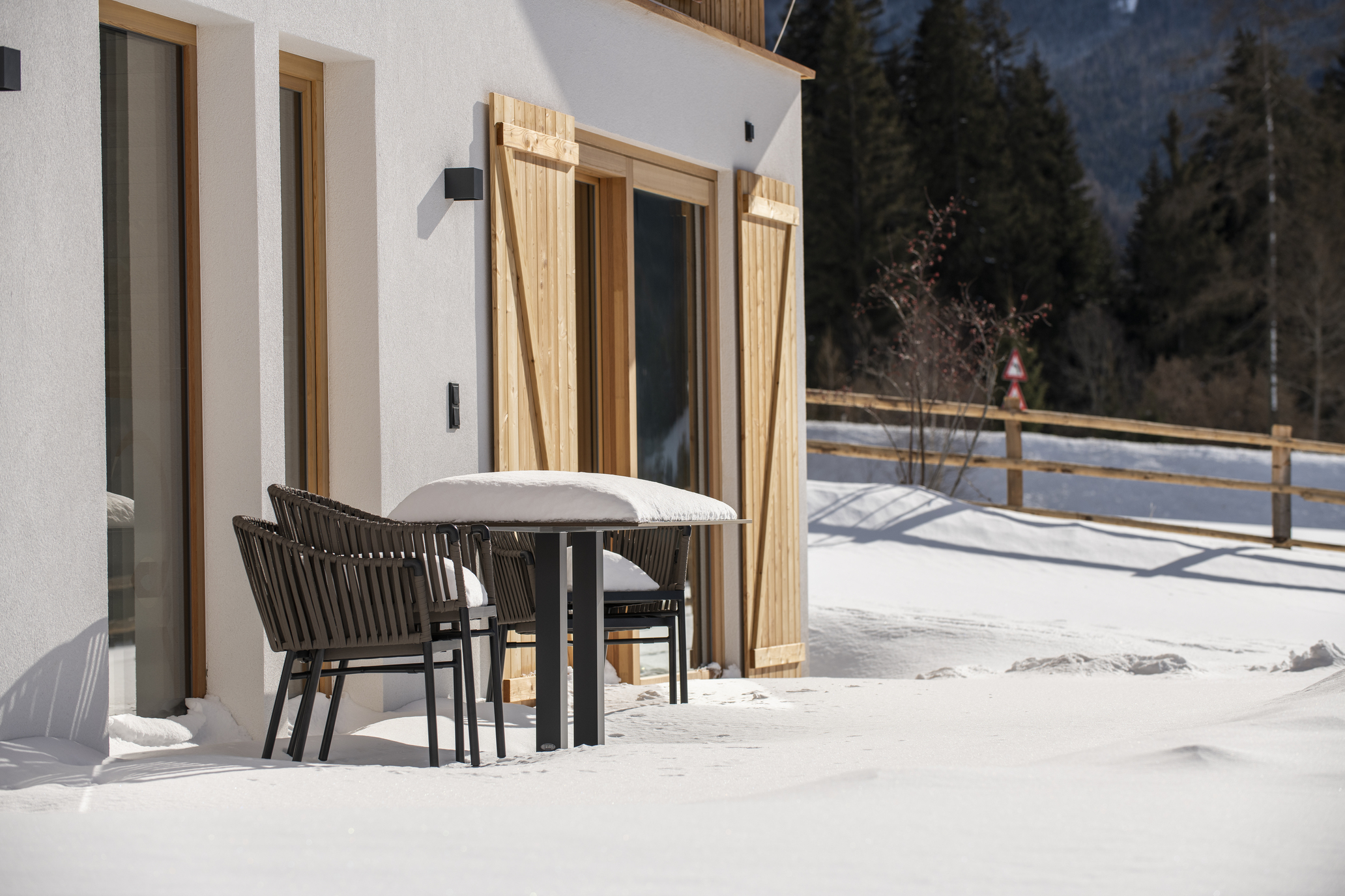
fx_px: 4334
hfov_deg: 17.6
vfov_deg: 11.8
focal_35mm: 116
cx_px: 672
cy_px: 448
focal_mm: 116
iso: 100
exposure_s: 1/1250
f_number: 5.6
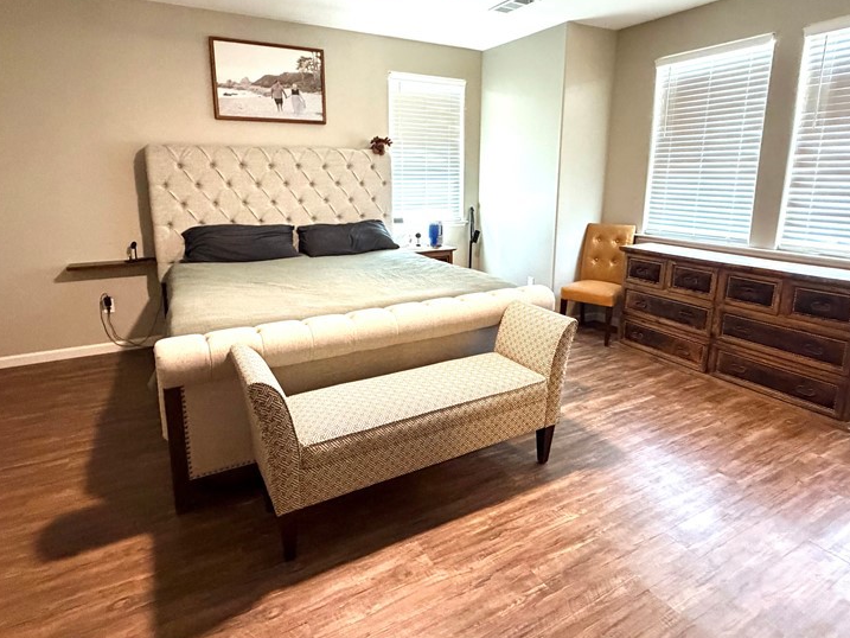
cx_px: 422
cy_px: 268
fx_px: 491
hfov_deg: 81.7
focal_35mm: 20
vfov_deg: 65.6
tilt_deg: -11.0
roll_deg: +0.0
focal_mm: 2.22
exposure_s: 1/60
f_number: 2.2
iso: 800
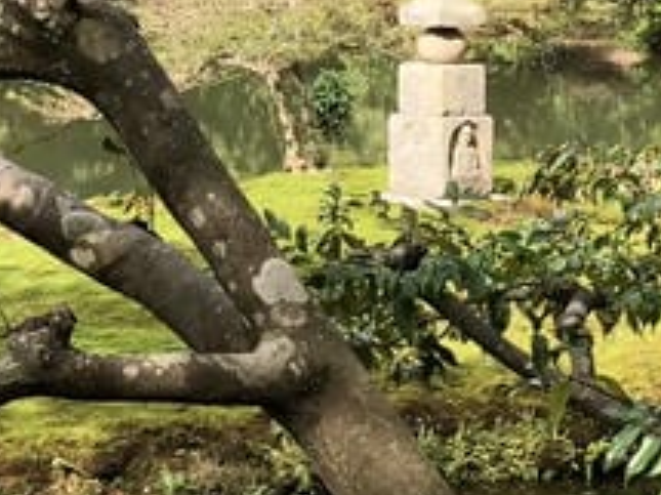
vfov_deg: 9.1
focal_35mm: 162
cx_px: 541
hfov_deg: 12.1
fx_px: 3092
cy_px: 52
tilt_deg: -5.1
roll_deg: -0.9
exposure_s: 1/436
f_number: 1.8
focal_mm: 3.99
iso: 20
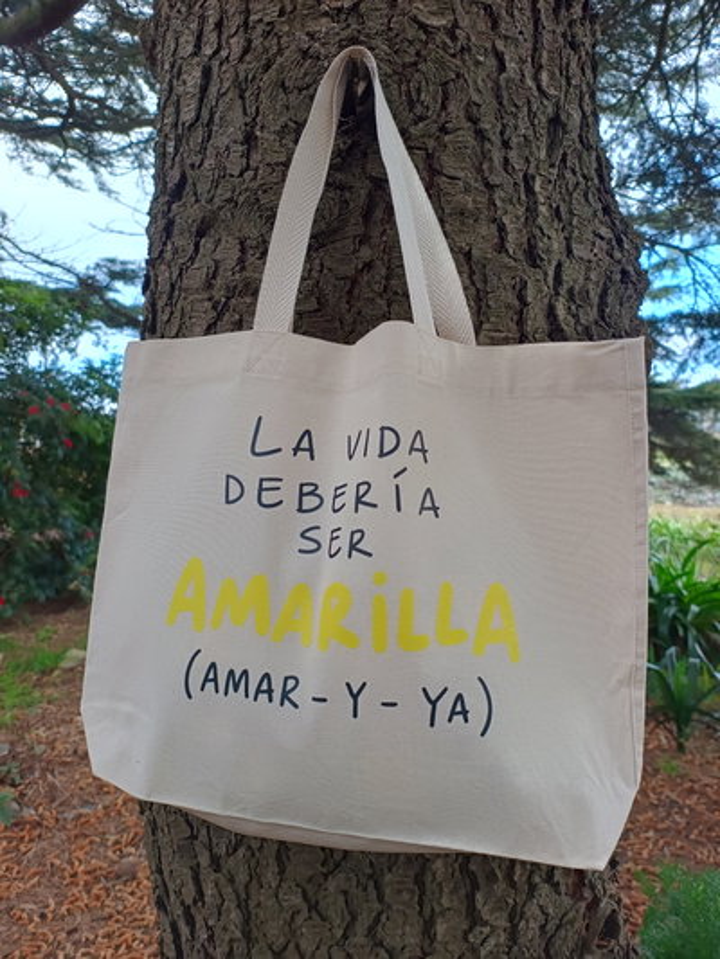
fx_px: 665
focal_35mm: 24
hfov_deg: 56.8
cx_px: 360
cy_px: 480
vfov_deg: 71.6
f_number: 1.4
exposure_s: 1/158
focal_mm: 5.89
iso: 100
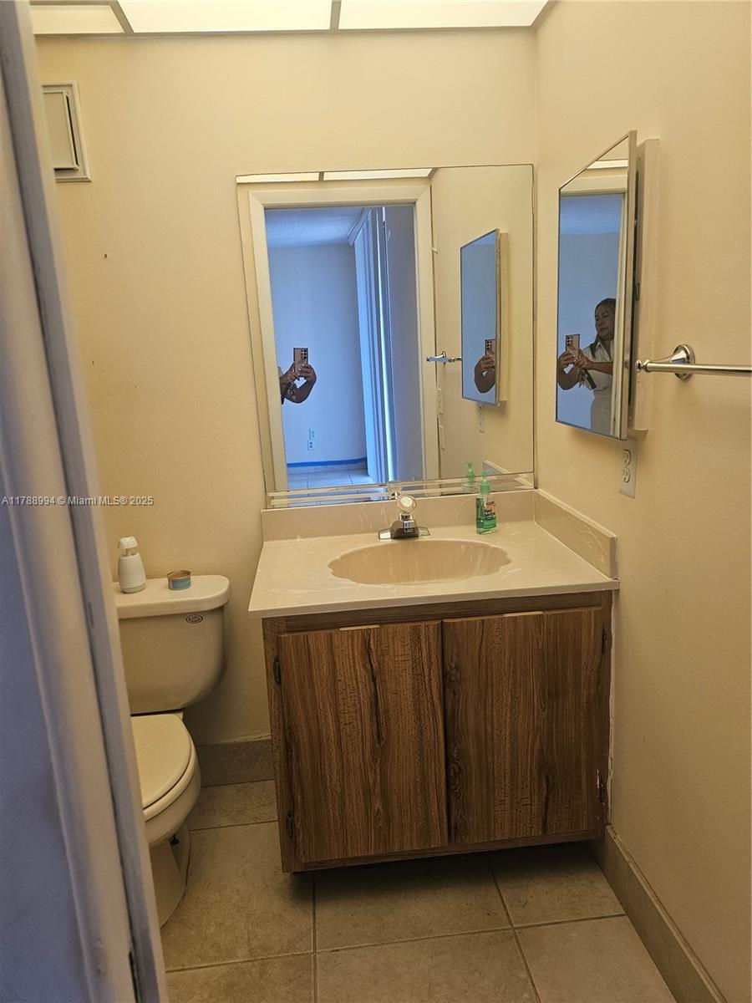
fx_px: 666
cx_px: 376
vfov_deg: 73.9
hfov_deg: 58.9
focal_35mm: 23
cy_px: 502
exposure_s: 1/120
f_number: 1.7
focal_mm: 6.3
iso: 320
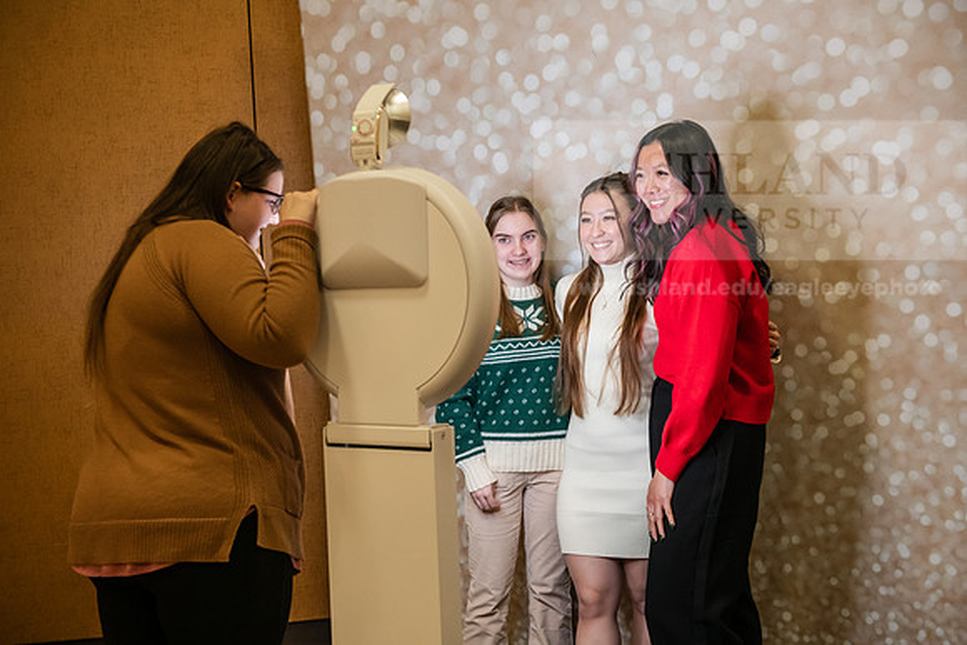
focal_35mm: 50
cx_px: 484
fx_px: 1343
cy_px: 322
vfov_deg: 27.0
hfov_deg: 39.6
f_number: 3.5
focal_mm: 50
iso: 2500
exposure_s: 1/200
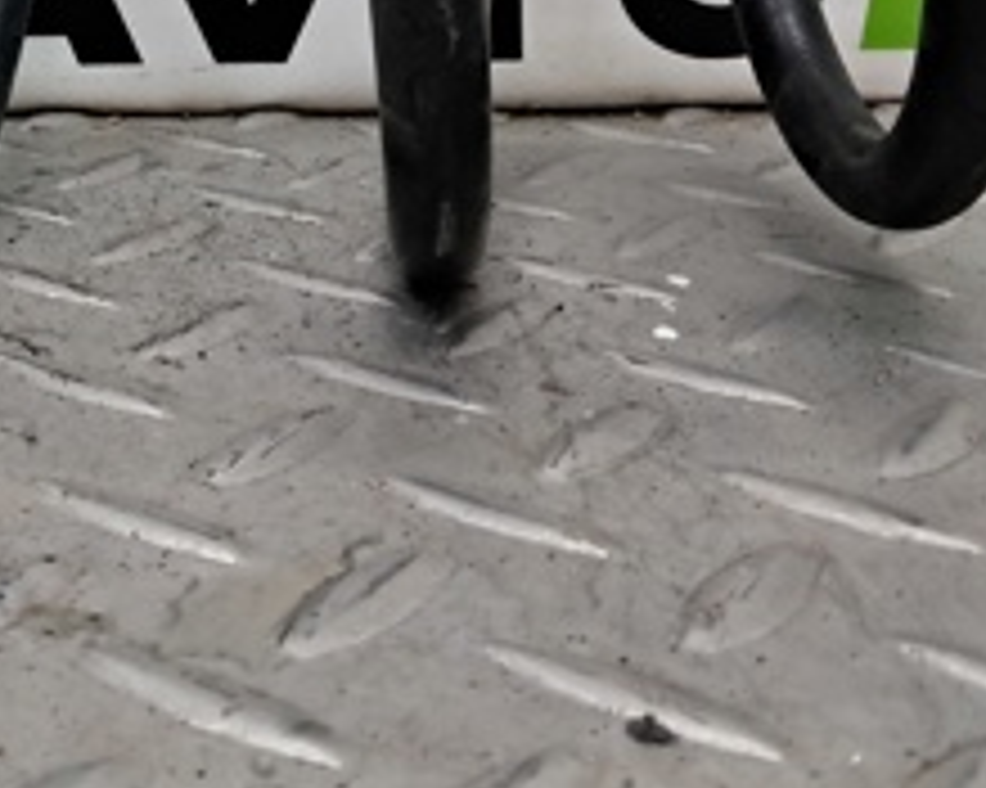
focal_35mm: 77
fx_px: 2246
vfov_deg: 18.5
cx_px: -252
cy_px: -250
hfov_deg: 22.5
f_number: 1.8
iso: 125
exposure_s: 1/60
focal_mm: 4
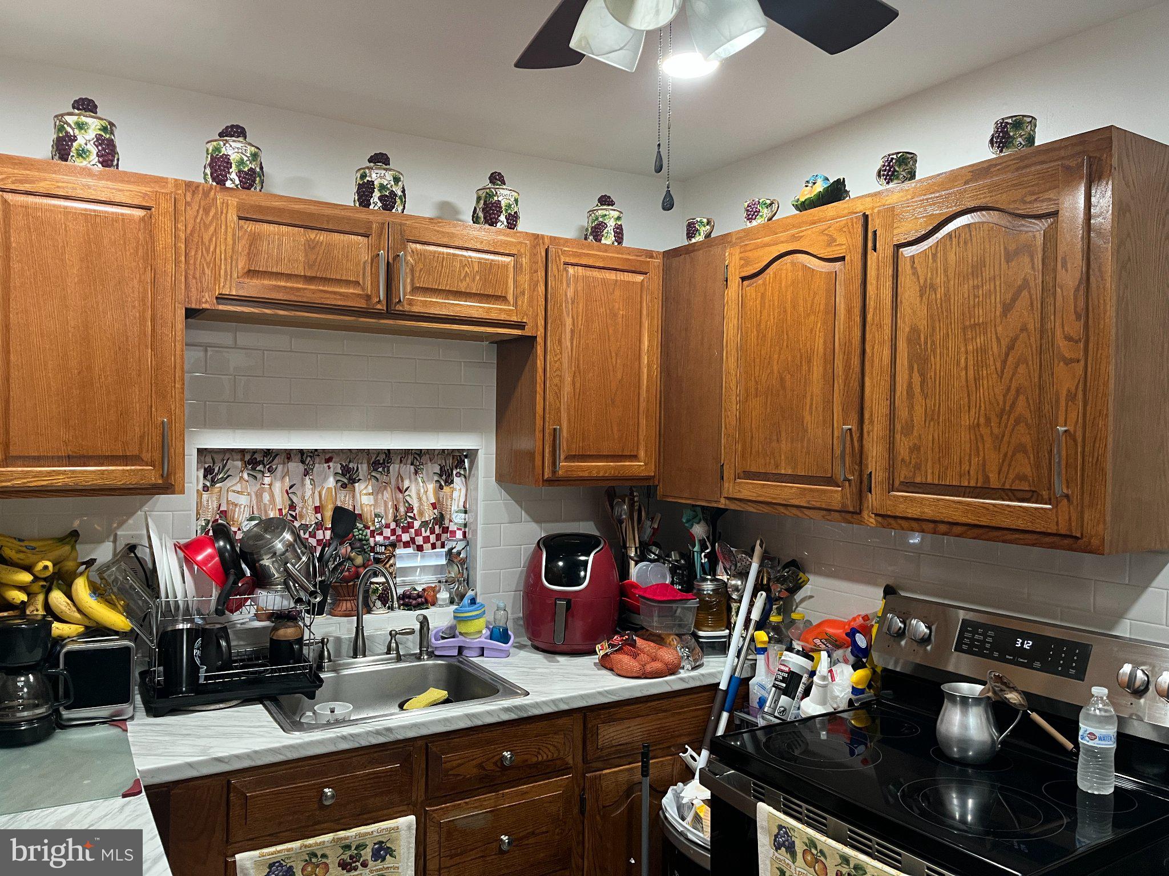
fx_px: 878
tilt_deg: -0.7
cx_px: 584
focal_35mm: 26
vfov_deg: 53.1
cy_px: 438
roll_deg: +0.1
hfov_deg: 67.3
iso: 200
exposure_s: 1/60
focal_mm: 5.1
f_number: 1.6
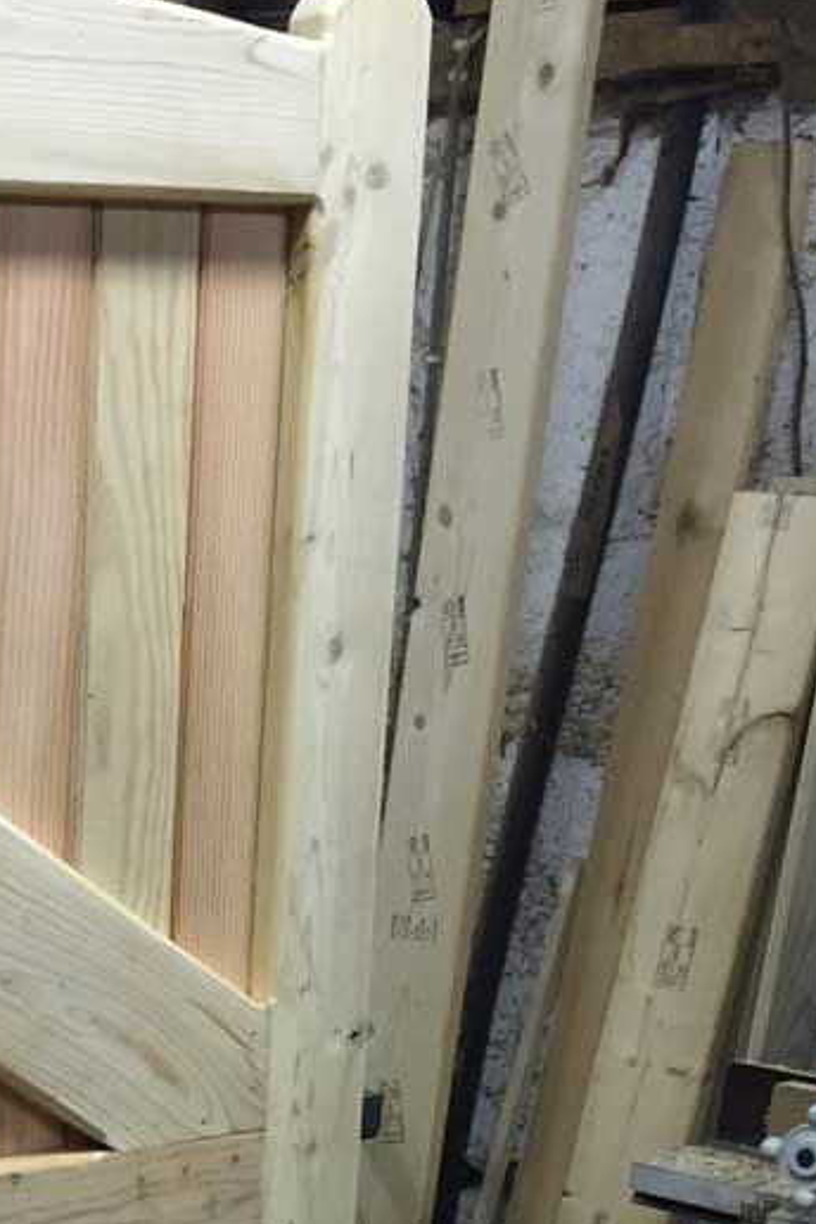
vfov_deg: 24.5
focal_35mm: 78
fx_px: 2652
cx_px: -358
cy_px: 1301
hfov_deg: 16.2
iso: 160
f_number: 2.2
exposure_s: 1/33
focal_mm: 4.15
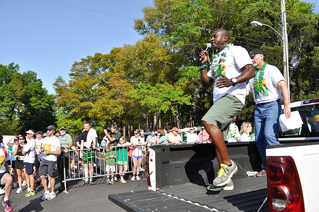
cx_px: 160
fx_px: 239
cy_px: 106
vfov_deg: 47.8
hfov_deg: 67.5
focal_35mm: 27
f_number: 8
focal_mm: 18
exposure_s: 1/1250
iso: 400
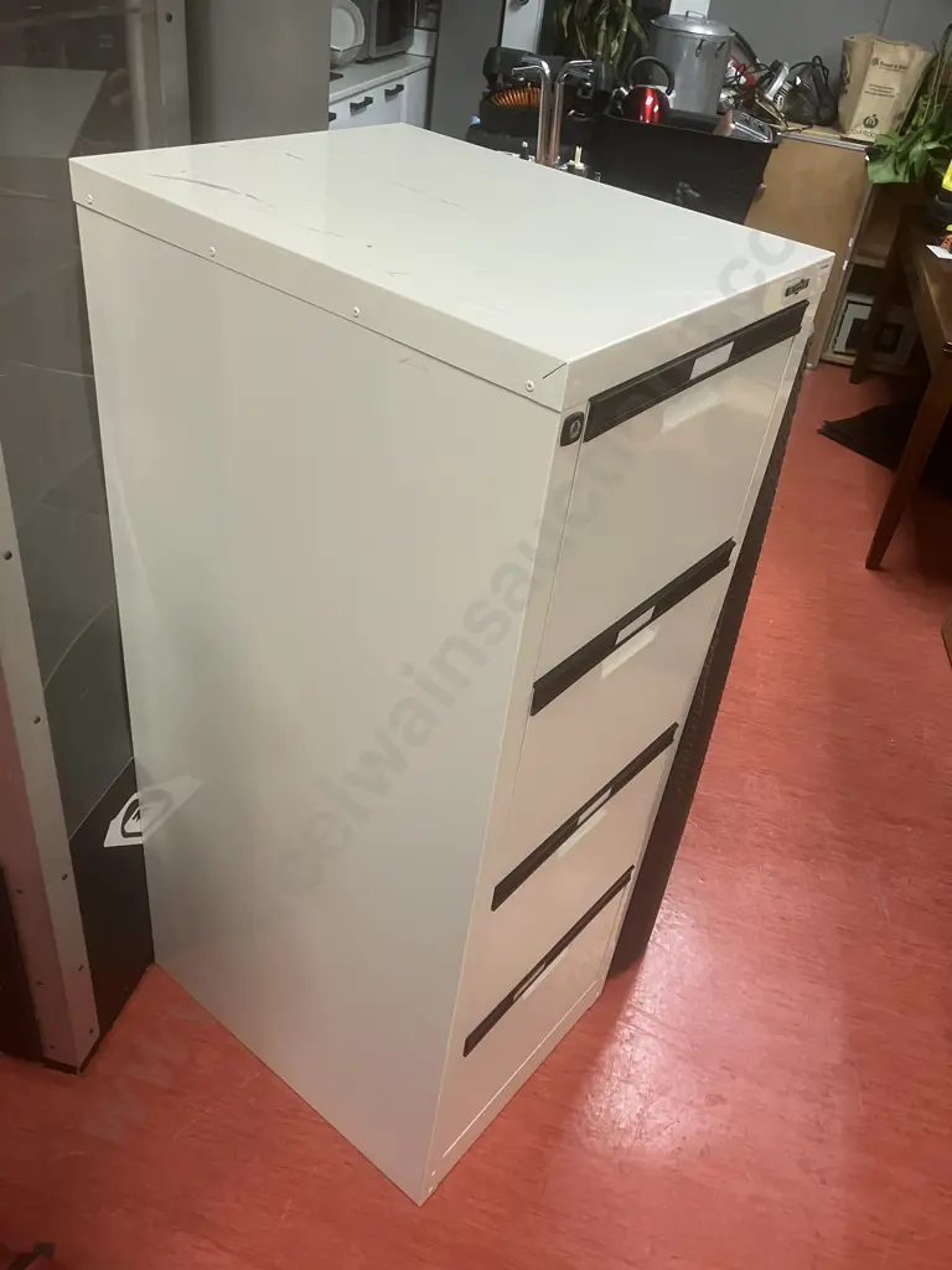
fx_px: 1027
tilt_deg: -34.0
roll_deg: -9.8
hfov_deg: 49.7
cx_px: 476
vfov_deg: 63.4
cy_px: 635
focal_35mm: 28
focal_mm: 3.99
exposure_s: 1/50
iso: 160
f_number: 1.8
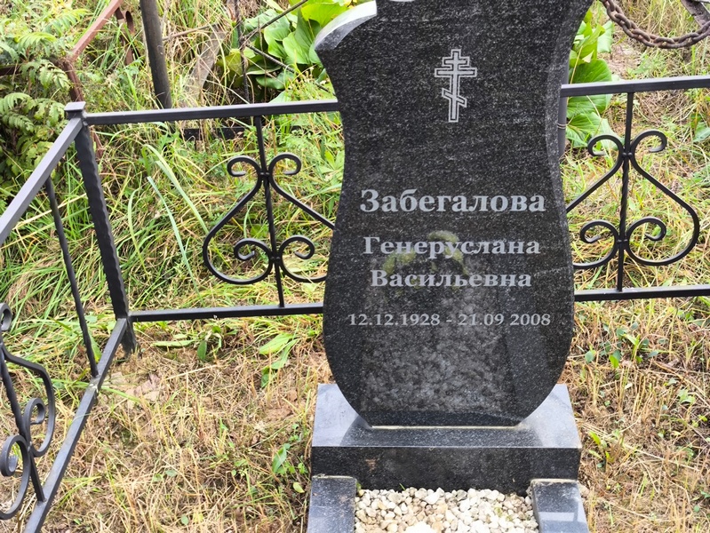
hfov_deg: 38.2
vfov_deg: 29.1
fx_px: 1026
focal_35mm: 50
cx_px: 355
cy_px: 266
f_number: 1.7
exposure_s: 1/120
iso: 64
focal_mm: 4.71
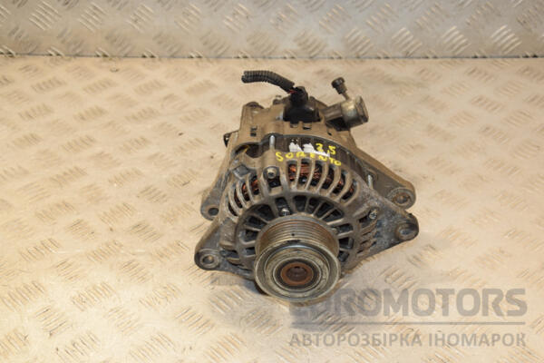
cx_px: 272
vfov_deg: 21.6
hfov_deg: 31.9
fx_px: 952
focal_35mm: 63
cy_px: 182
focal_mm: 42
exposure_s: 1/200
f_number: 7.1
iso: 800
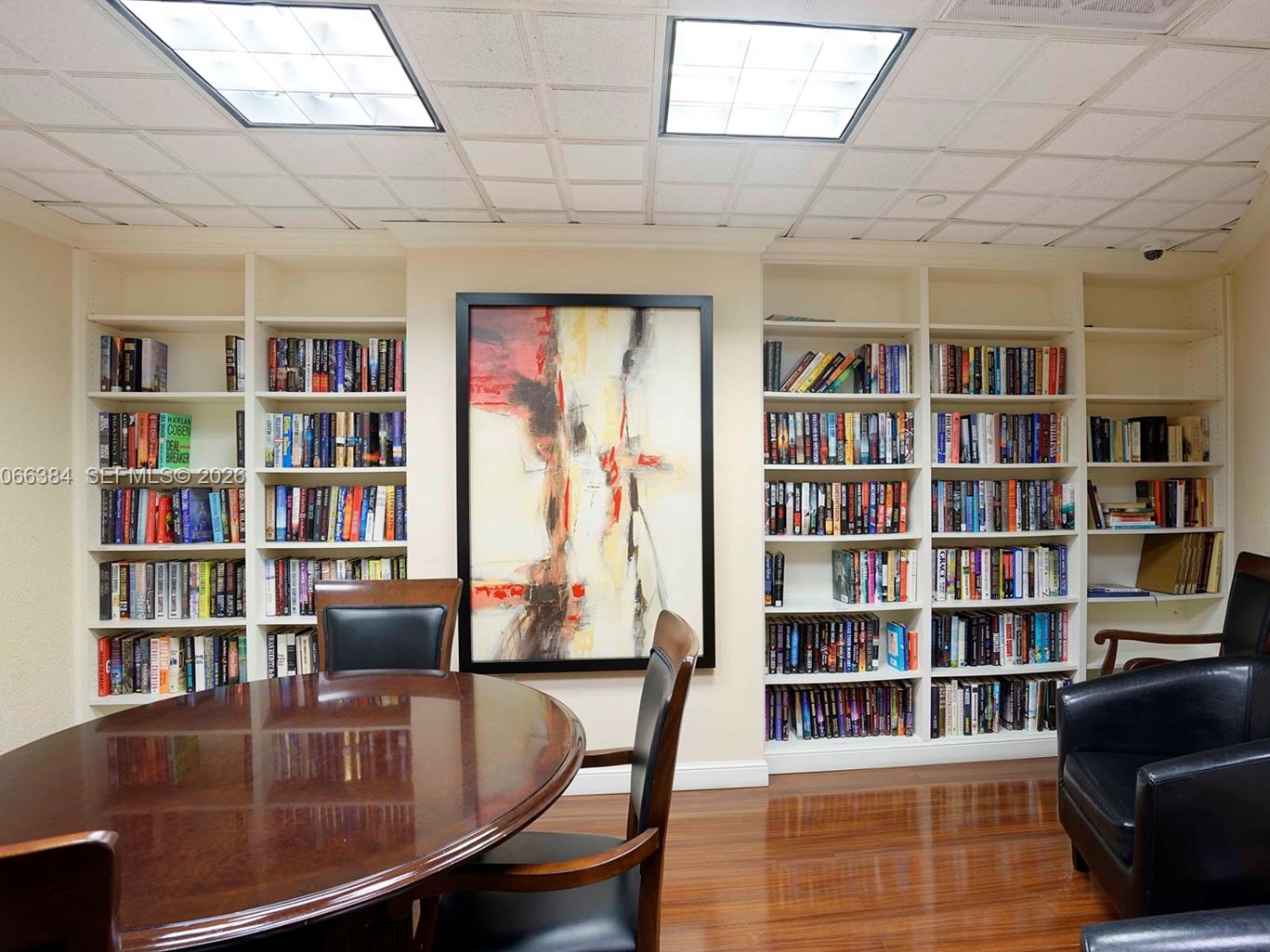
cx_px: 700
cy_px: 477
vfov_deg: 71.6
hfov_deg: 87.5
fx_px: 660
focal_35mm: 18
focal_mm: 16
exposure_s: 1/6
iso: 400
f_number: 8
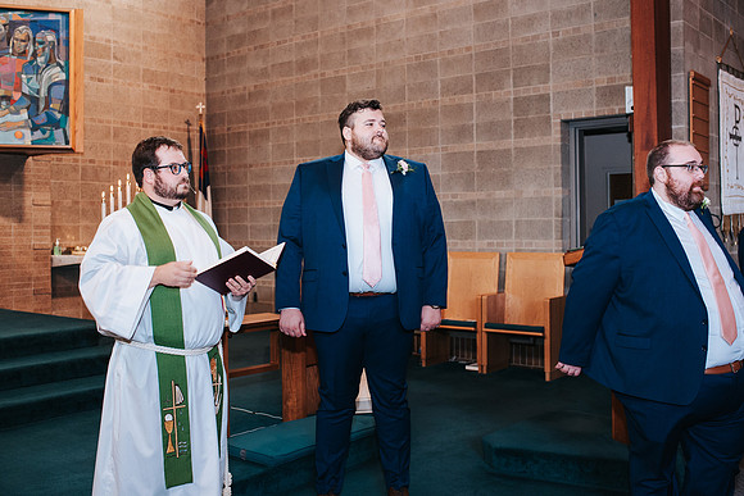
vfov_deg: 34.8
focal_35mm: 38
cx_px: 372
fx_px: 791
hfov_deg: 50.4
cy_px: 225
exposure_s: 1/125
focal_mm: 35
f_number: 3.2
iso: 1000
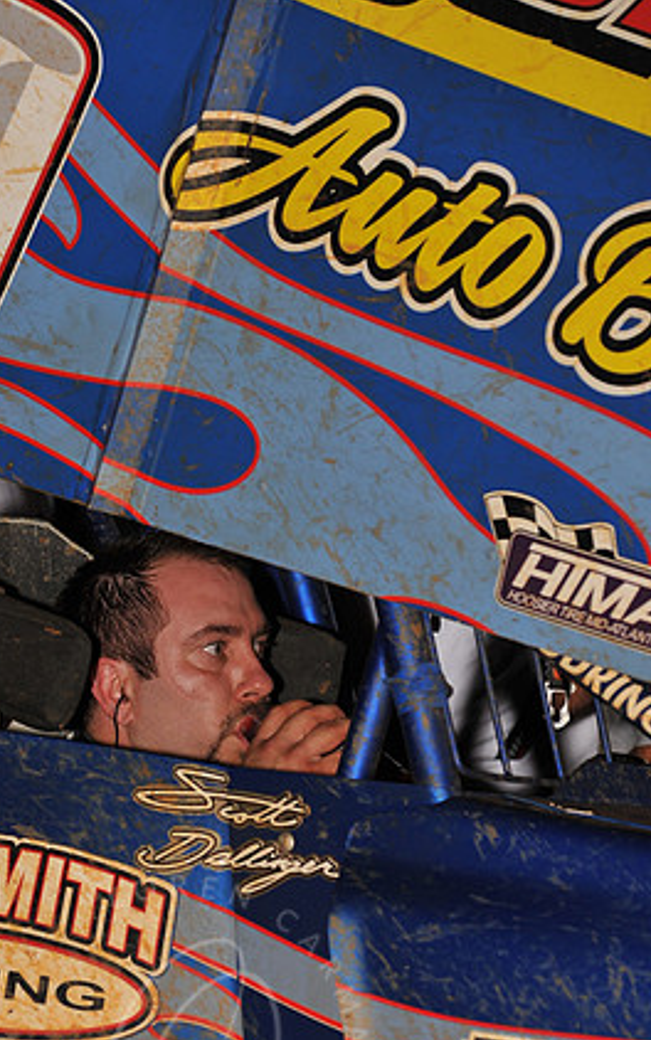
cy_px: 665
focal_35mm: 280
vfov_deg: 7.5
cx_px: 180
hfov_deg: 4.7
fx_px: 7943
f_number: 7.1
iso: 500
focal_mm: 200
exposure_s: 1/250
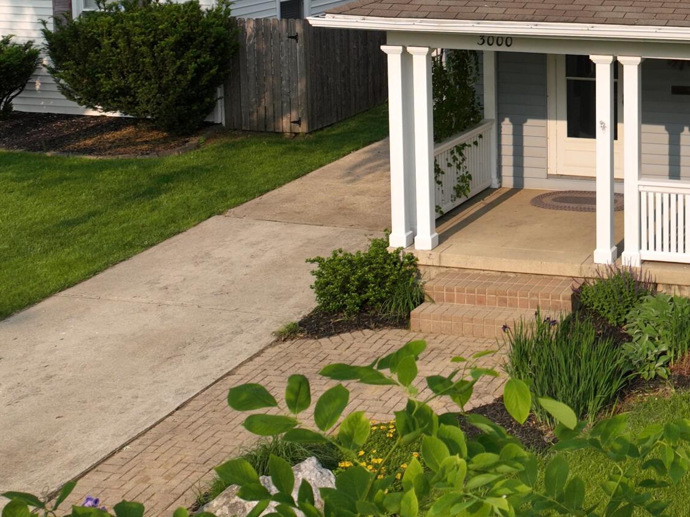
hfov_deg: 27.8
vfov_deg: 21.8
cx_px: 748
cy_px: -38
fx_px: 1275
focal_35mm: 64
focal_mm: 12.29
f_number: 2.8
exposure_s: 1/1500
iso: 100
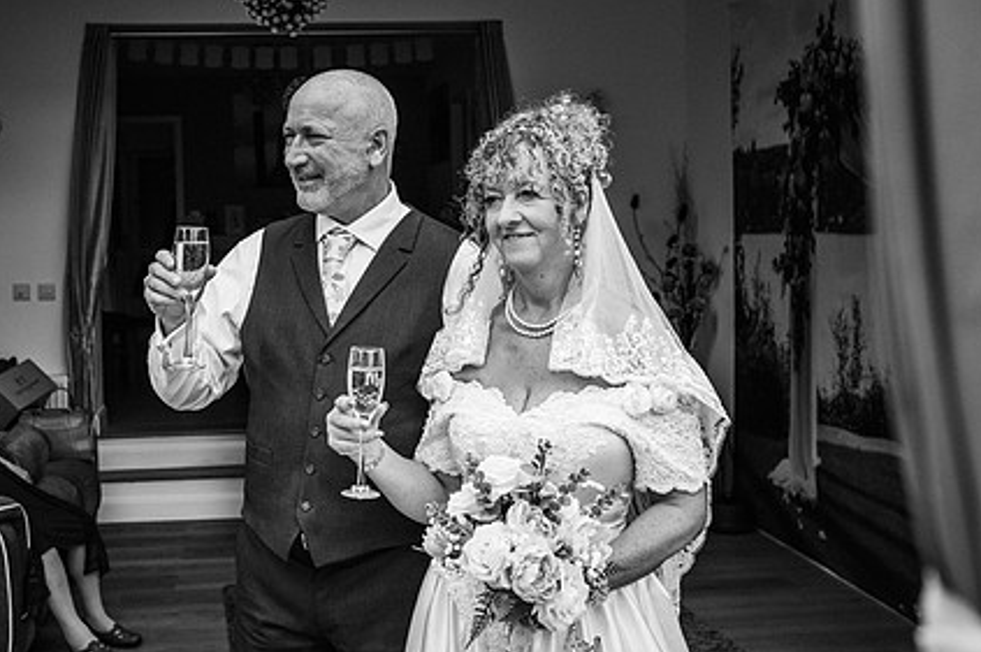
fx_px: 1306
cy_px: 255
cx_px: 369
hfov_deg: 40.9
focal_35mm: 48
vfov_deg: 27.9
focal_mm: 35
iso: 100
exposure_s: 1/640
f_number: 4
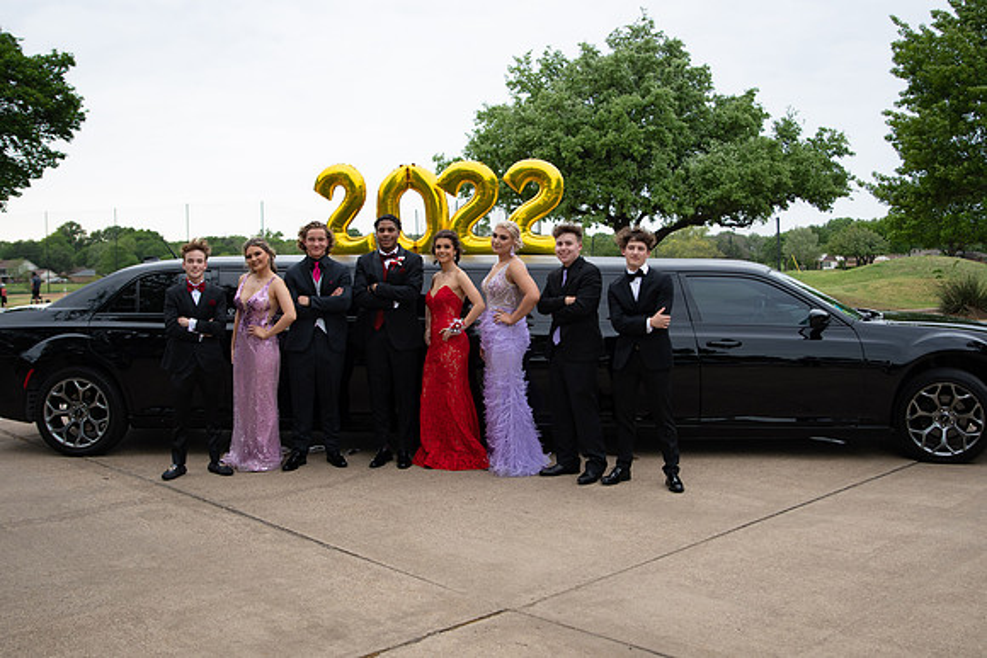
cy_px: 329
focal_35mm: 36
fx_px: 987
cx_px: 494
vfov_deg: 36.9
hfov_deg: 53.1
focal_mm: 24
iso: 320
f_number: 2.8
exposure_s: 1/640
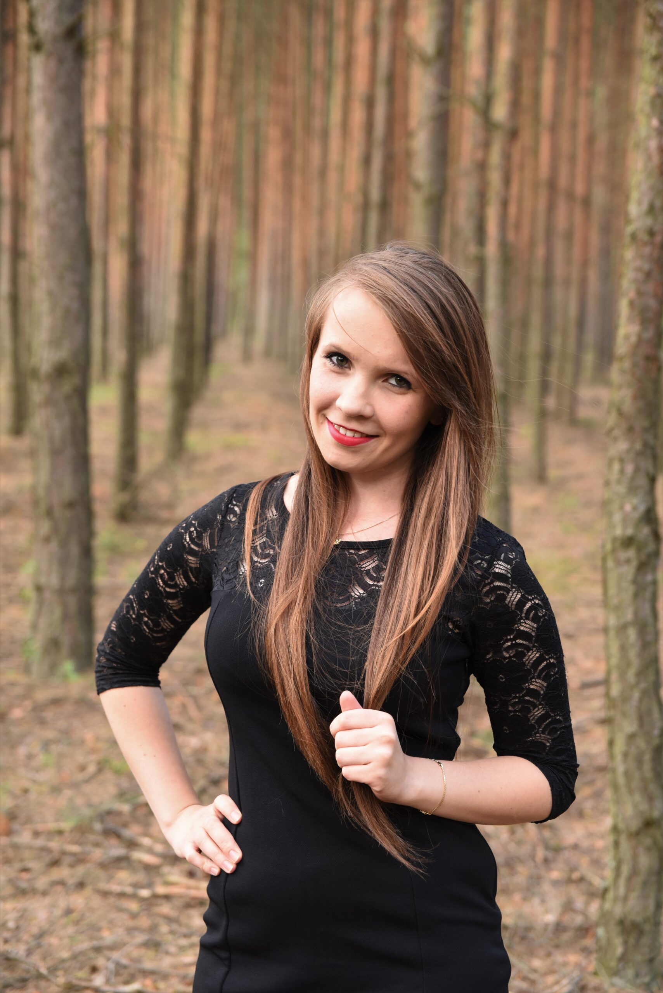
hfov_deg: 19.5
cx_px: 332
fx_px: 1932
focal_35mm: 70
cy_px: 496
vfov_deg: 28.8
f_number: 5.6
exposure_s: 1/125
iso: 1250
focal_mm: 70
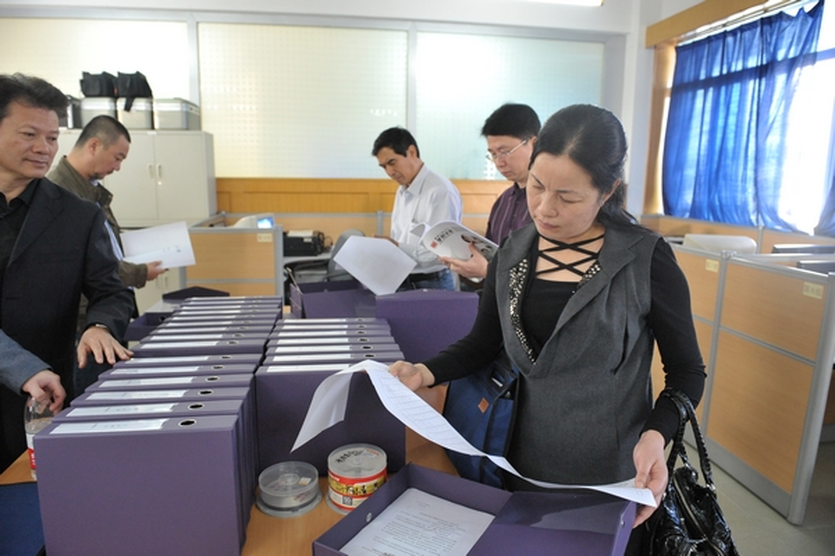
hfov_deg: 73.8
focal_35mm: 24
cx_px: 418
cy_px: 278
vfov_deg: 53.1
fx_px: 556
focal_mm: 24
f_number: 4
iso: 3200
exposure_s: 1/80
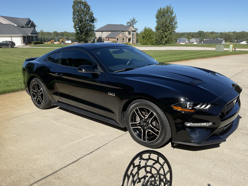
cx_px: 124
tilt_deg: -14.7
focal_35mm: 29
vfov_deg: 48.2
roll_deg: +1.2
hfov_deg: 61.7
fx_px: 208
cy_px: 93
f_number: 1.8
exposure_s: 1/2058
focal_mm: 3
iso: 16
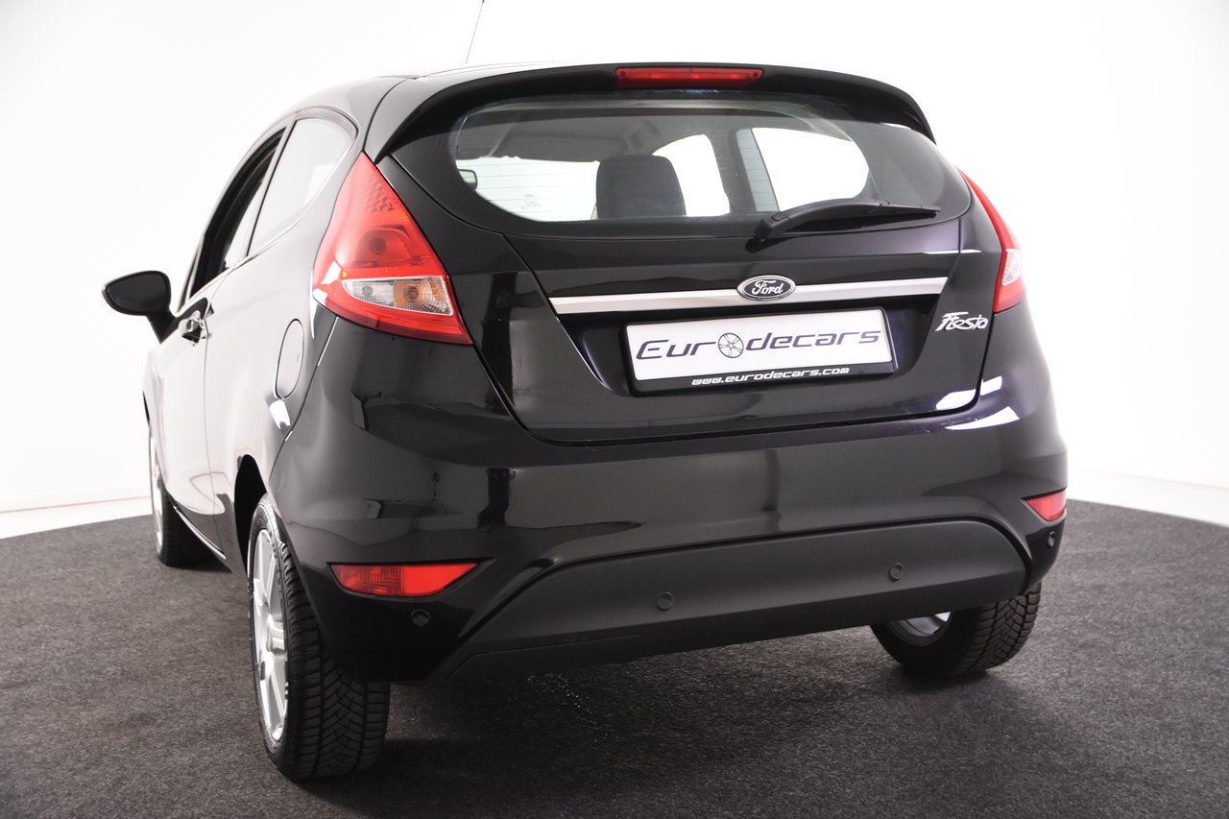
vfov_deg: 28.9
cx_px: 614
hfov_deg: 42.3
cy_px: 410
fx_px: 1587
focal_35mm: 46
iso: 1600
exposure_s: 1/60
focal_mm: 31
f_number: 4
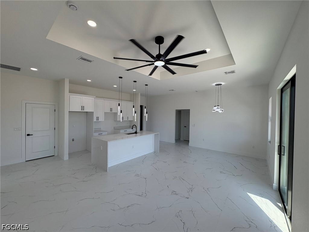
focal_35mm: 14
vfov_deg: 85.7
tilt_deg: -0.1
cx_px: 154
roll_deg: -0.8
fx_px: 125
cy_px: 116
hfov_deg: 102.1
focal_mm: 2.22
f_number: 2.2
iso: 64
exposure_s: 1/260
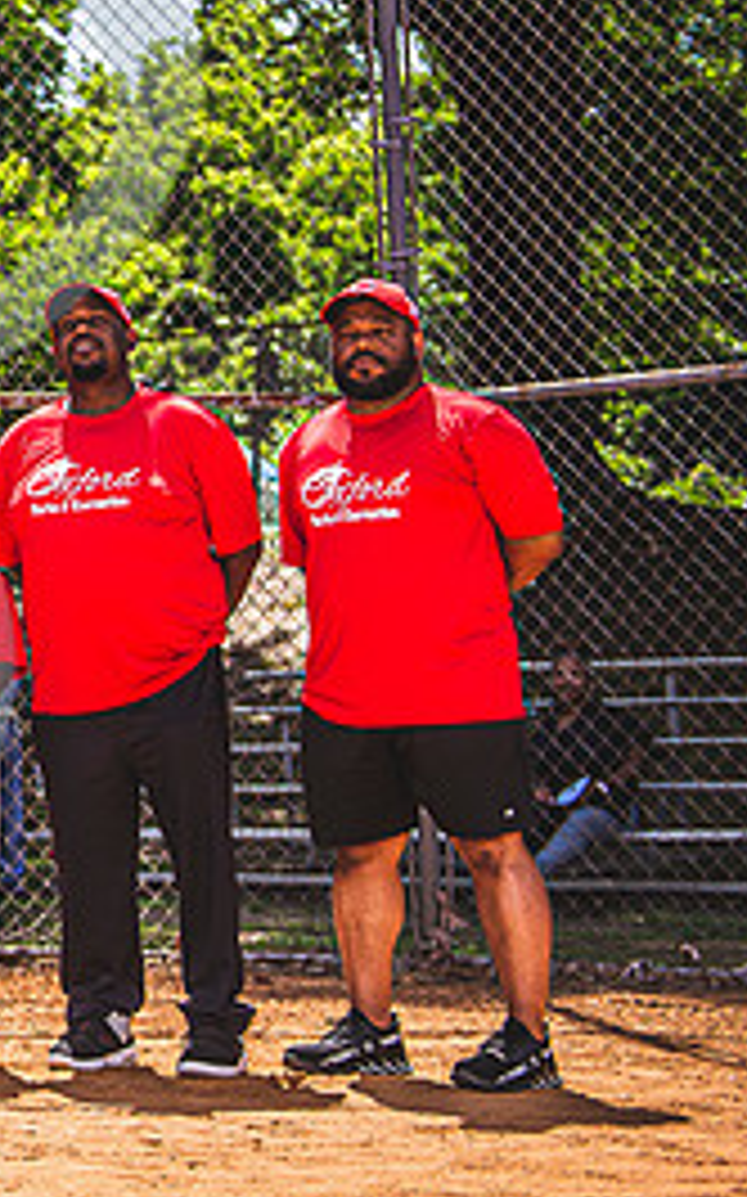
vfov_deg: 22.5
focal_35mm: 92
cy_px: 386
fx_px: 3000
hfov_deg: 12.8
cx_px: -627
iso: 100
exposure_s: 1/1600
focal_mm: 38
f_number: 5.6
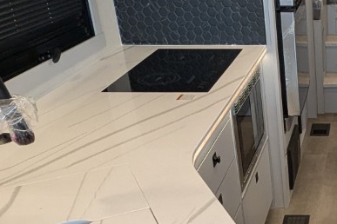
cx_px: 377
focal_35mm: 60
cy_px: 183
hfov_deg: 29.8
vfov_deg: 22.3
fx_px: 562
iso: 139
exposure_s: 1/62
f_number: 2.2
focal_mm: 2.35
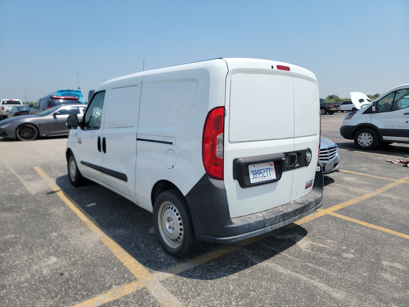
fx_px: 284
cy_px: 154
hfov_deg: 71.6
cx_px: 204
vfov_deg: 56.8
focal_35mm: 24
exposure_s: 1/1102
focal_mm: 6.7
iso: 50
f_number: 1.8
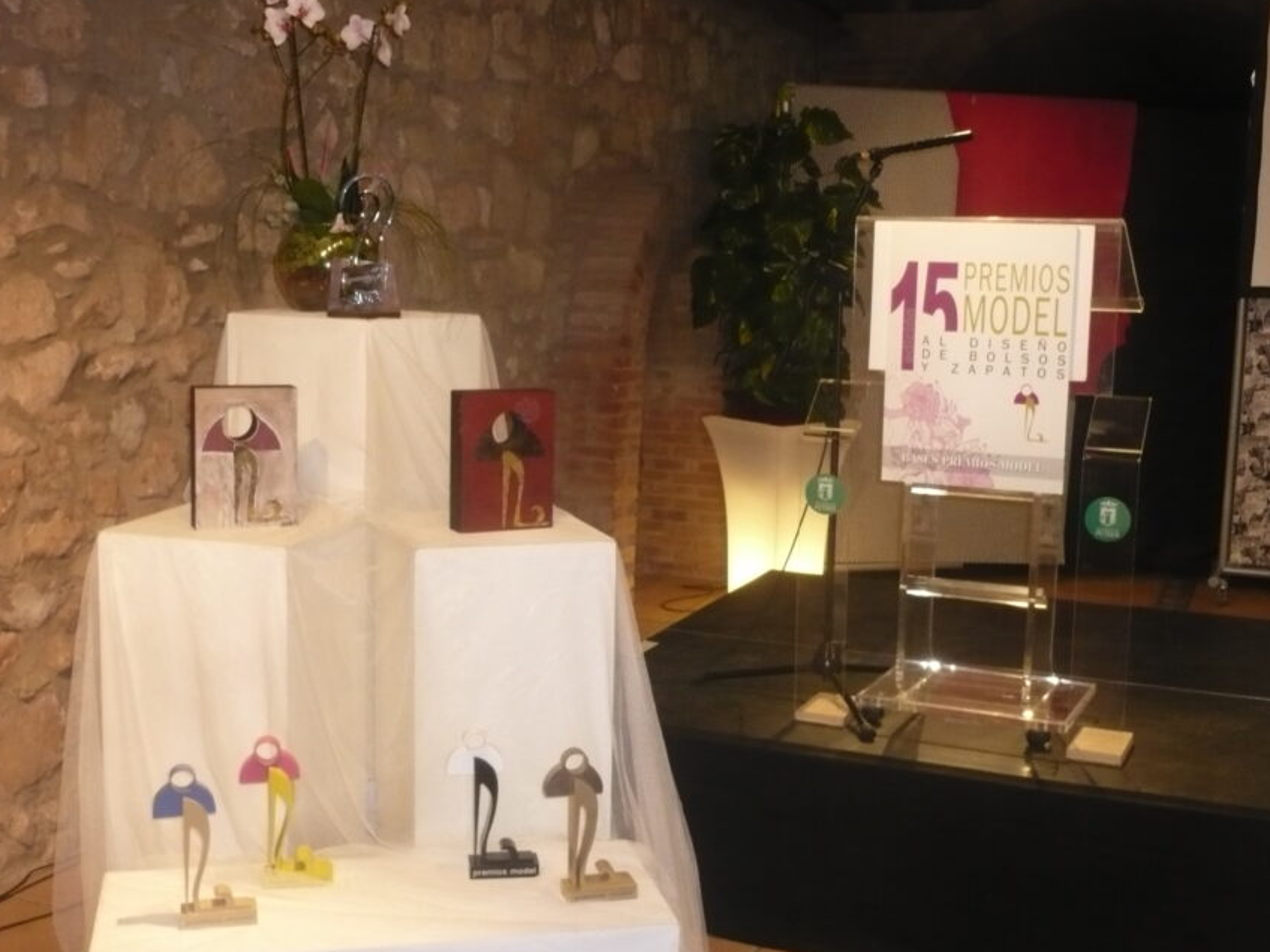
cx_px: 584
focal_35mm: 43
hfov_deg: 43.8
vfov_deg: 33.6
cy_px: 472
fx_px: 1578
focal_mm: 5.8
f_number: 2.8
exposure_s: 1/30
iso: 320
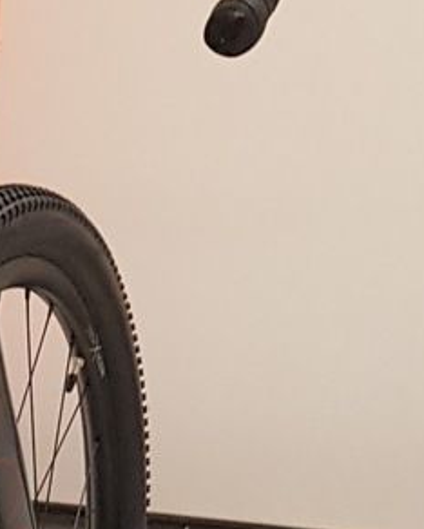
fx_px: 2178
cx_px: -578
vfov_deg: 12.4
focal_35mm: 139
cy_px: 1009
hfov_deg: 9.8
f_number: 1.7
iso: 200
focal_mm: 4.2
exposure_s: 1/33
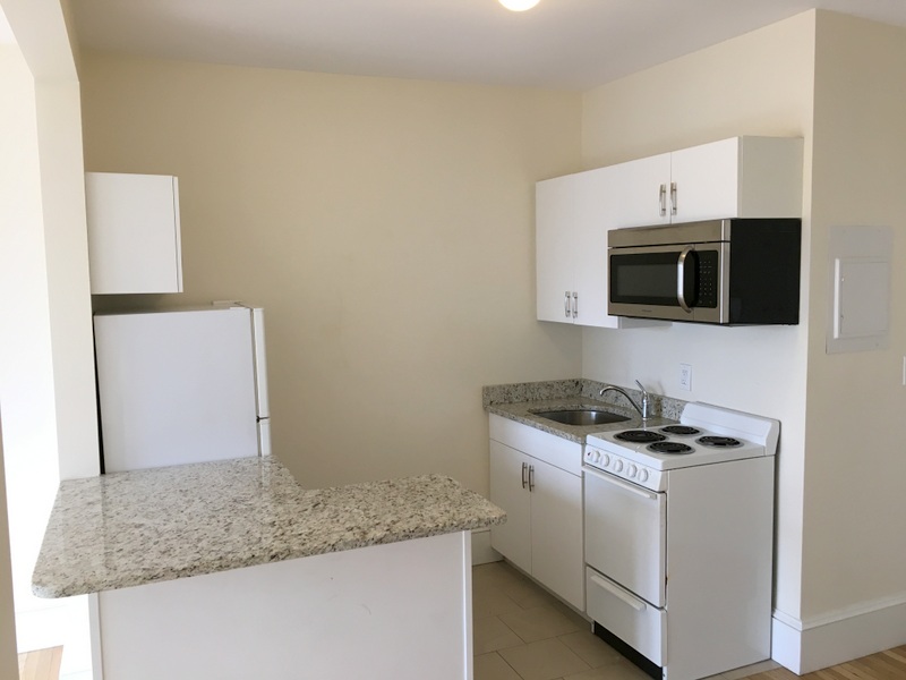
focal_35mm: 29
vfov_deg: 48.2
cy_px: 340
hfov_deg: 61.7
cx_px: 453
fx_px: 759
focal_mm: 4.15
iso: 50
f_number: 2.2
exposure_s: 1/30
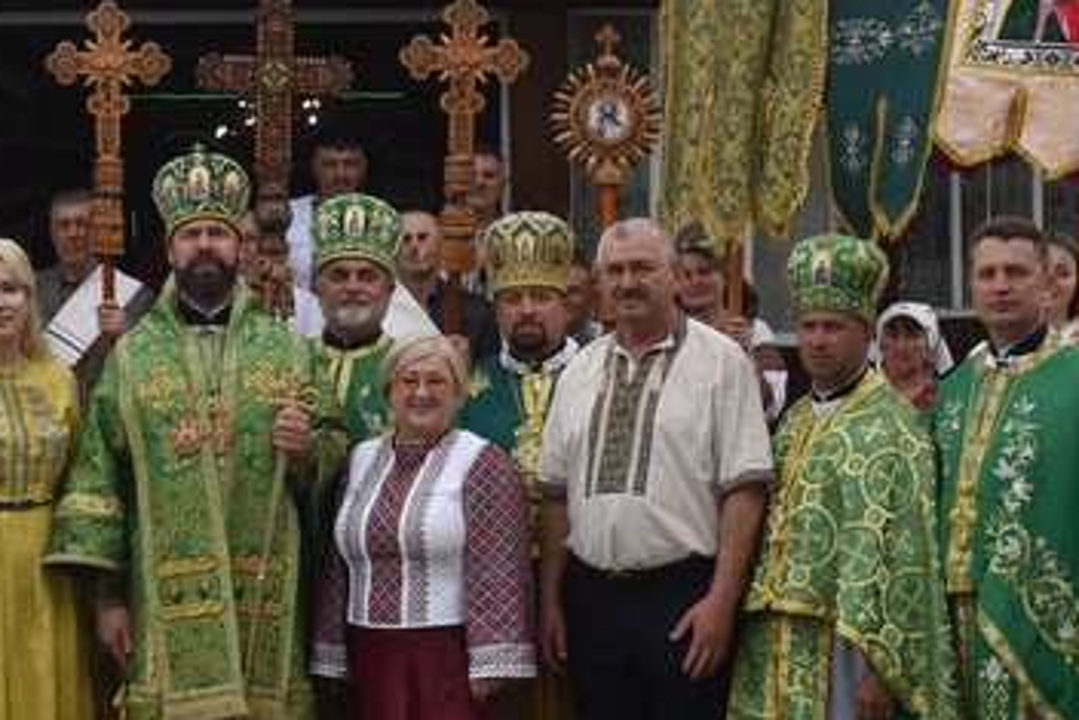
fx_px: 2878
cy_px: 302
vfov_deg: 14.3
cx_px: 322
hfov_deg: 21.1
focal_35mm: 96
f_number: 8
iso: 200
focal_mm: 22
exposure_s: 1/250
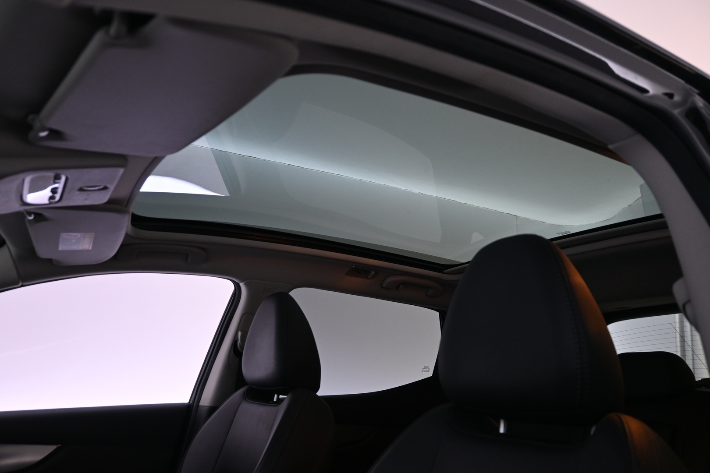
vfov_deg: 44.6
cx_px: 355
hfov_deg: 63.2
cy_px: 236
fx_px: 577
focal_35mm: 29
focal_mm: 19.5
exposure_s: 1/30
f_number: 3.8
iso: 720
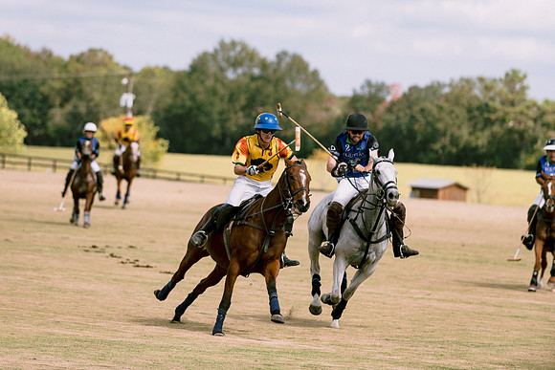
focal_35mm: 152
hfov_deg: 13.5
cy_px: 169
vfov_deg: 9.0
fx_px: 2343
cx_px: 256
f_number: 4
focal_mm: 140
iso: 200
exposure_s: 1/5000
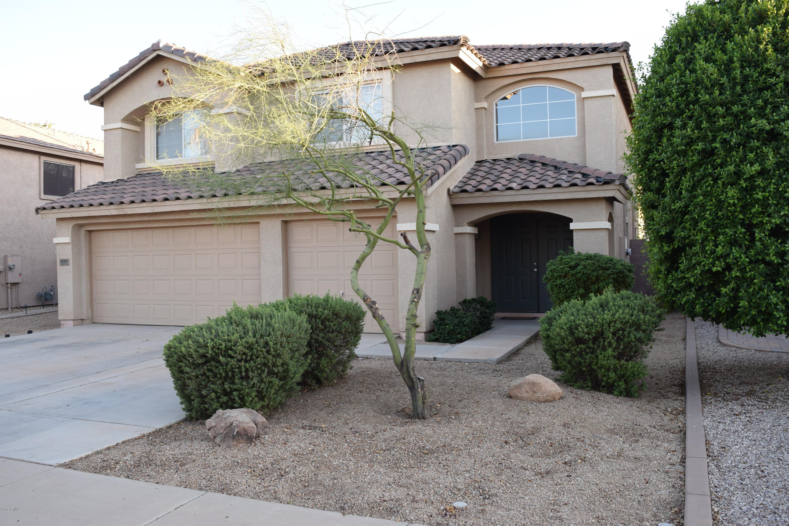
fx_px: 657
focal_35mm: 30
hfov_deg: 61.9
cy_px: 263
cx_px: 394
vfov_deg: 43.6
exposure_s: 1/160
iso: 400
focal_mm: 20
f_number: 6.3
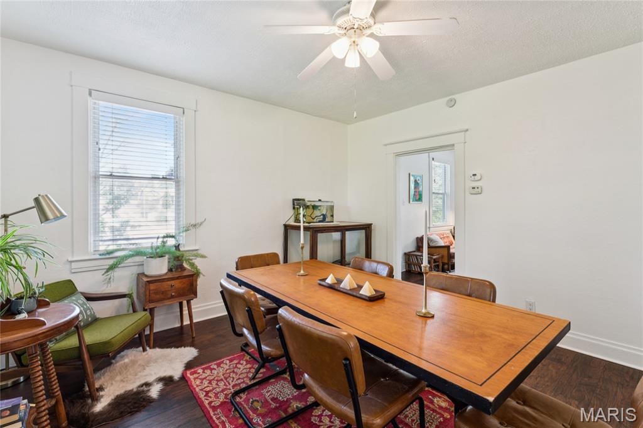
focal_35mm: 16
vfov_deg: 73.0
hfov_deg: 96.0
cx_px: 322
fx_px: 289
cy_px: 214
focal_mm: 16.2
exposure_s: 1/2.5
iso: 200
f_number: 13
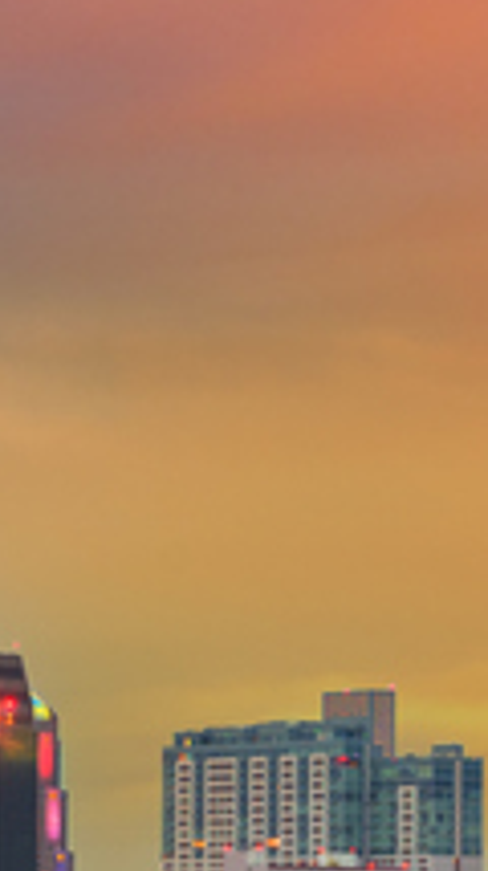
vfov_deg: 7.0
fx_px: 7079
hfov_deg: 3.9
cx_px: 972
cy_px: 633
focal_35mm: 307
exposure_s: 20
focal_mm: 50
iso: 64
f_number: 11
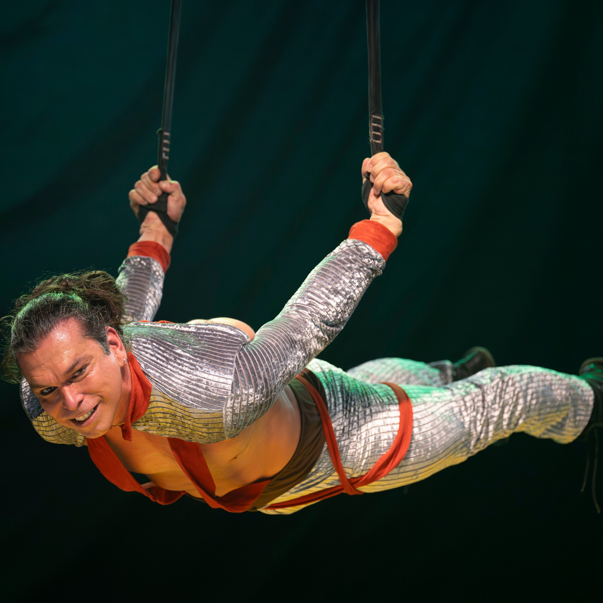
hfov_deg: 7.4
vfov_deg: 7.4
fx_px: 4671
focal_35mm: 237
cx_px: 282
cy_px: 303
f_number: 2.8
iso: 5000
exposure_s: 1/2000
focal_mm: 185
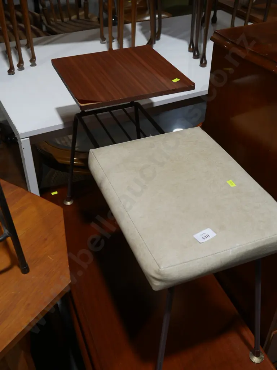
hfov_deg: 36.0
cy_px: 185
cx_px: 138
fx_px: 427
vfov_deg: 46.8
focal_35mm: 40
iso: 200
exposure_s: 1/60
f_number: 4.4
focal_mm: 20
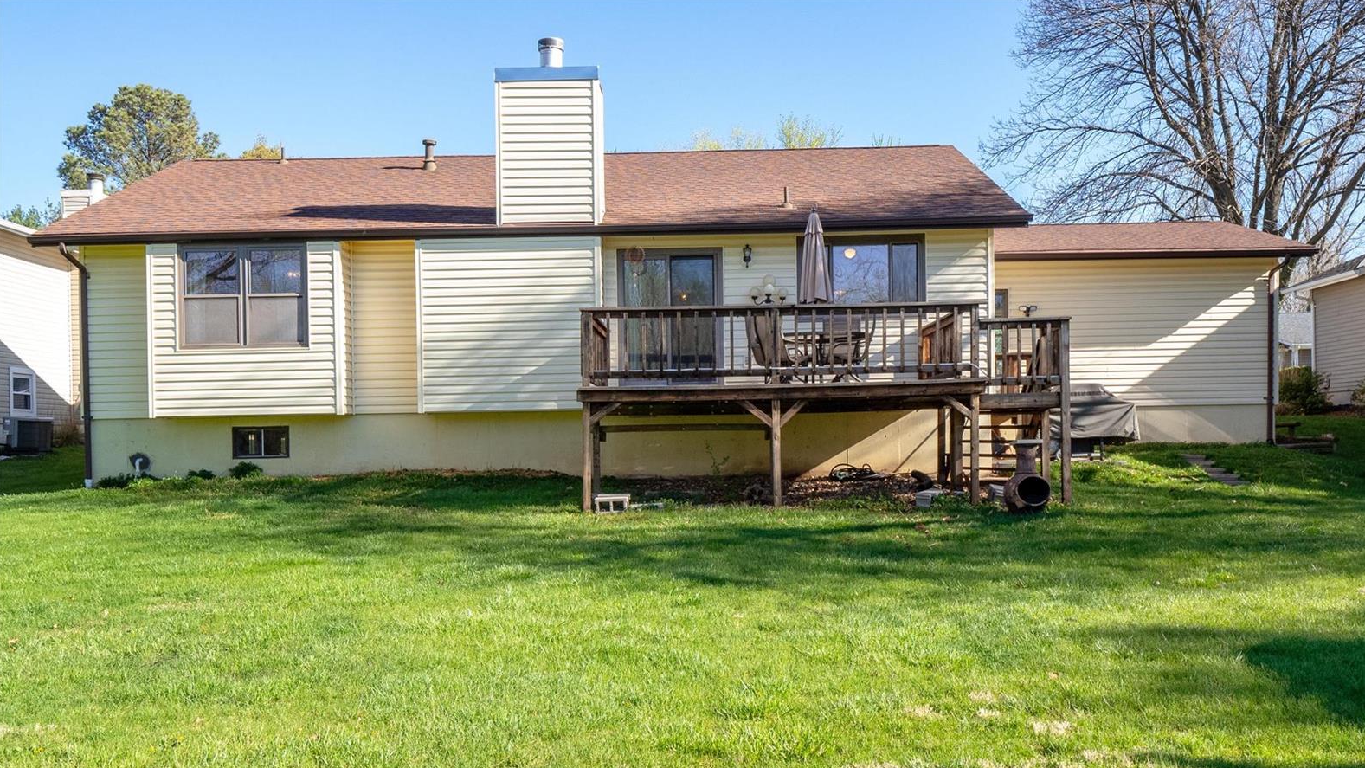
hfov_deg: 58.0
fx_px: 1231
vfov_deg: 34.5
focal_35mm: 34
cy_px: 458
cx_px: 690
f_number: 8
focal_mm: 16
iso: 400
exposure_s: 1/400
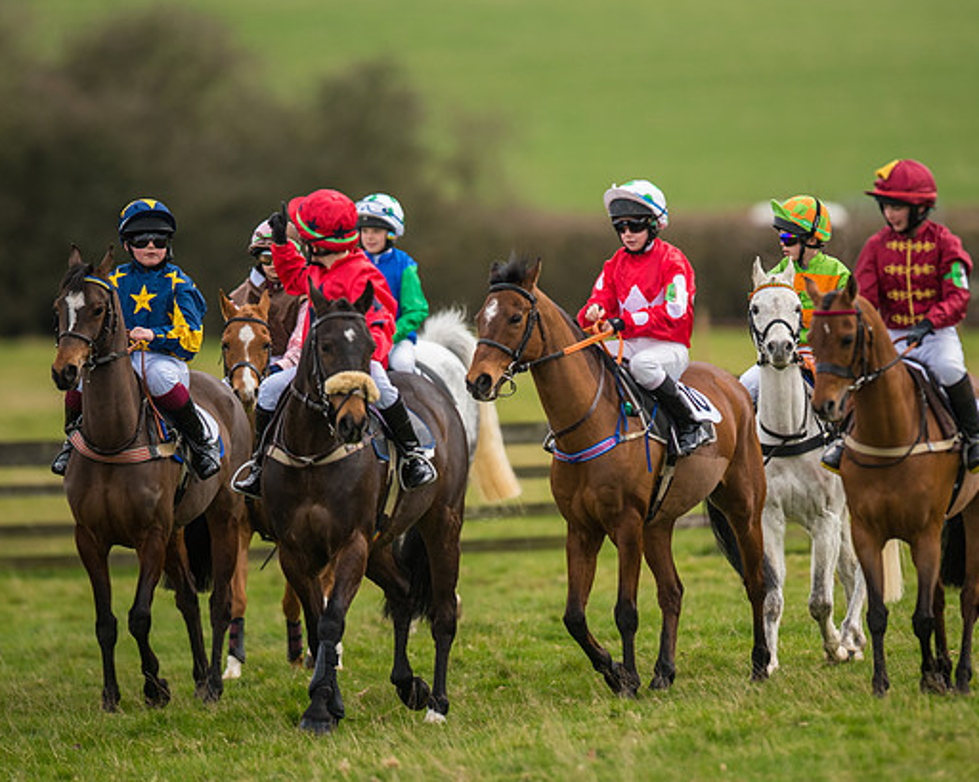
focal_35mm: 495
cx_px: 537
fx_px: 14334
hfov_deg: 3.9
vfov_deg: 3.1
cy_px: 375
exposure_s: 1/1600
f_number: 4
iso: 400
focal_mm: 400
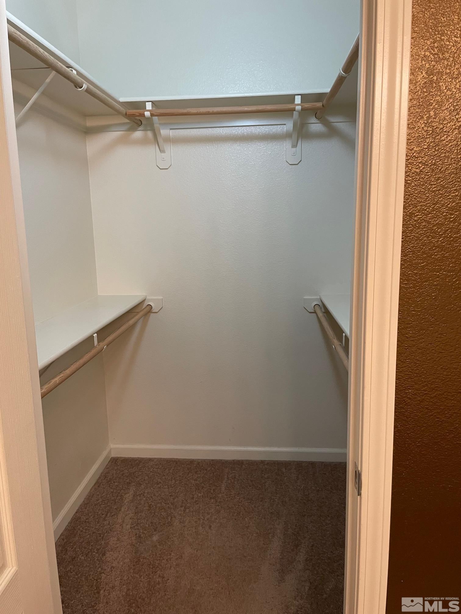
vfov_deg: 67.3
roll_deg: +1.6
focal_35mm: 26
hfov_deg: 53.1
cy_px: 307
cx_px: 230
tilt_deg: -9.0
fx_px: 462
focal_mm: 4.2
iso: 250
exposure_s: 1/60
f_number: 1.6
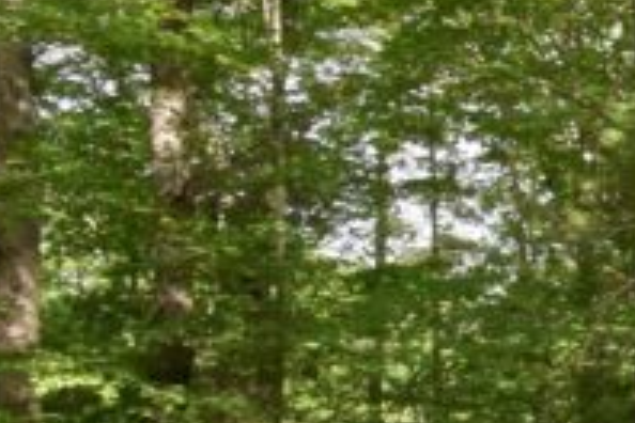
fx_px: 1605
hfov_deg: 13.3
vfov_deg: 14.8
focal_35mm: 91
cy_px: 423
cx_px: 1674
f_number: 11
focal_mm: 10
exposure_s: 1/100
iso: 320
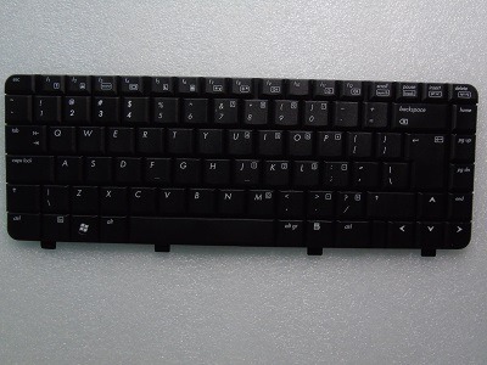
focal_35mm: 29
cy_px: 182
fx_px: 408
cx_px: 244
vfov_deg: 48.2
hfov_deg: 61.7
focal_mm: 5.2
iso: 400
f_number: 6.4
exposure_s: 1/50
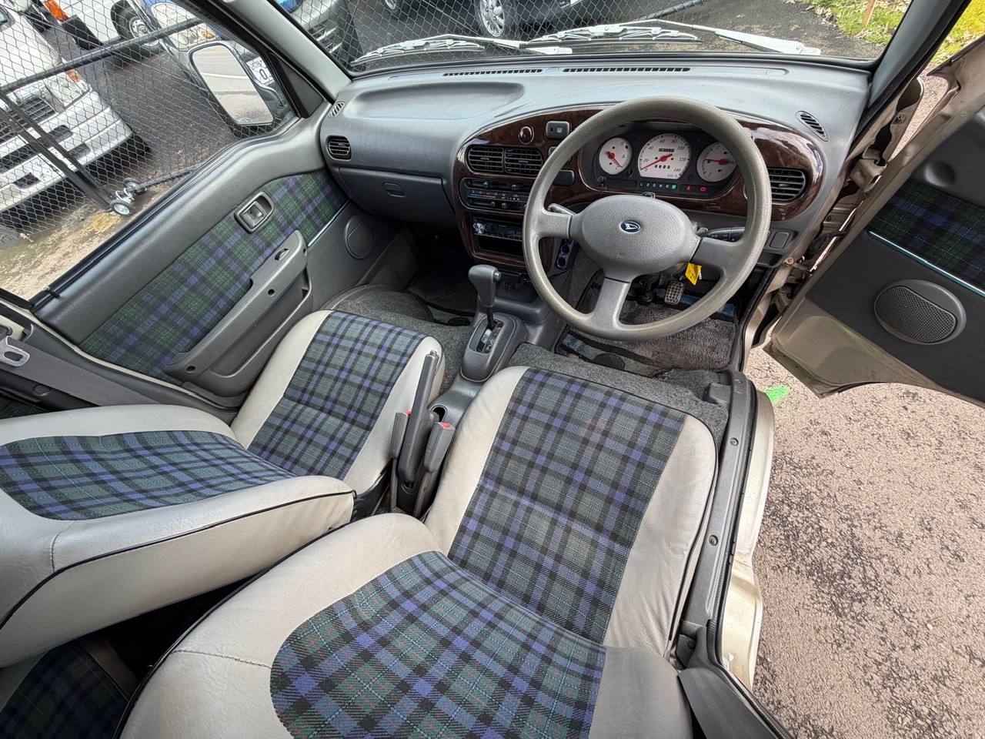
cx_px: 492
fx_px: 398
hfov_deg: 102.1
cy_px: 370
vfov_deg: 85.7
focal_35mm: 14
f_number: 2.2
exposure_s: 1/121
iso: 50
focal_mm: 2.22
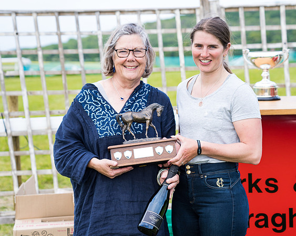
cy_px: 119
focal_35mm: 97
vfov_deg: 15.8
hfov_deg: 19.7
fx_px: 853
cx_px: 159
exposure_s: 1/100
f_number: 4
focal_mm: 74
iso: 50
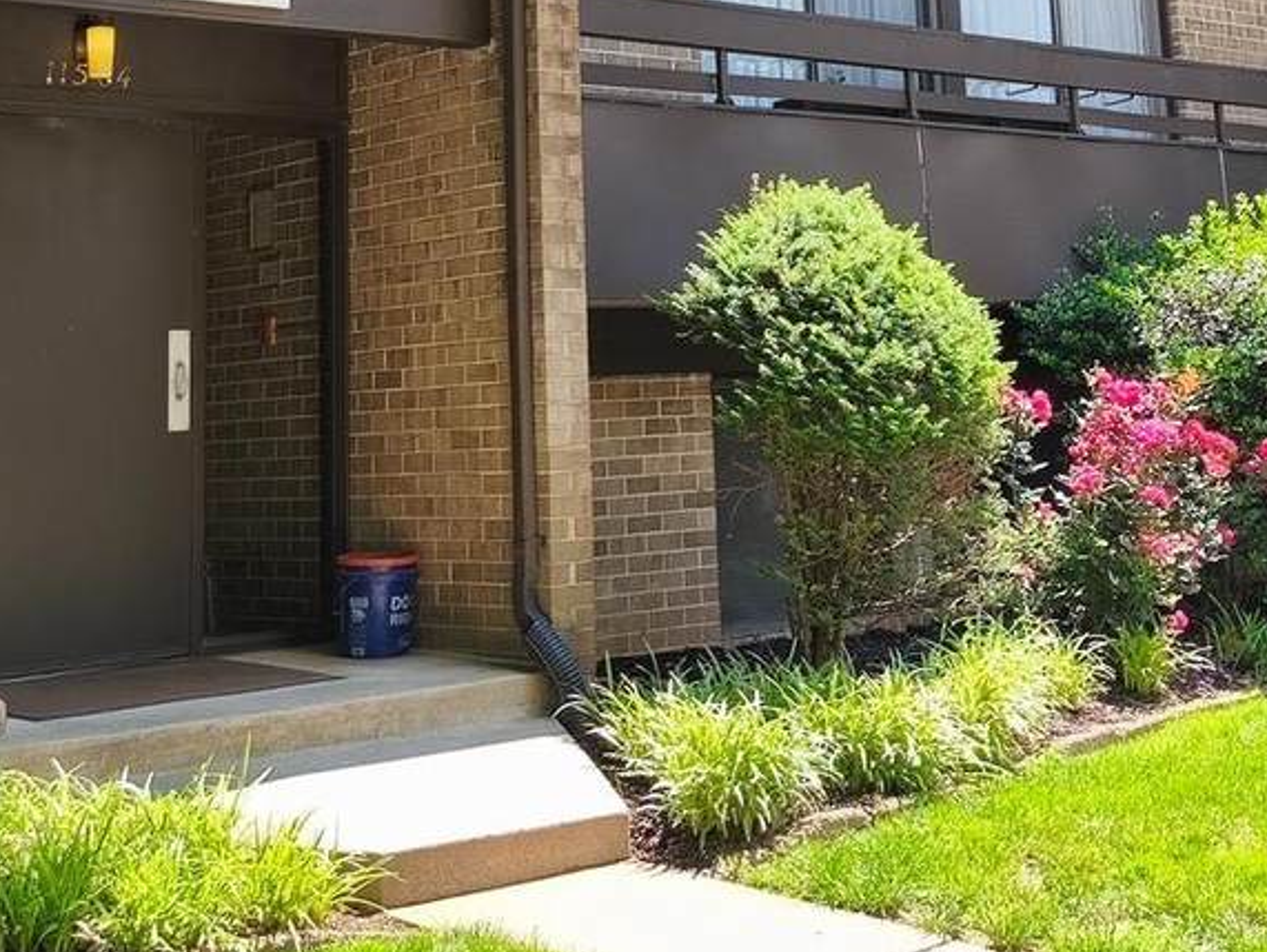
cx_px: 774
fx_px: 2051
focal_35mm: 56
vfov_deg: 24.6
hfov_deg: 34.2
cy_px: -60
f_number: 1.65
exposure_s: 1/222
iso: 50
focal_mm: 6.18
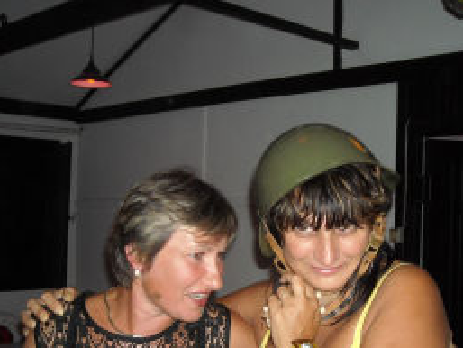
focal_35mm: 53
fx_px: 709
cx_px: 275
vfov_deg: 27.3
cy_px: 247
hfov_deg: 36.0
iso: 200
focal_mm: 5.7
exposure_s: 1/60
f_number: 2.8
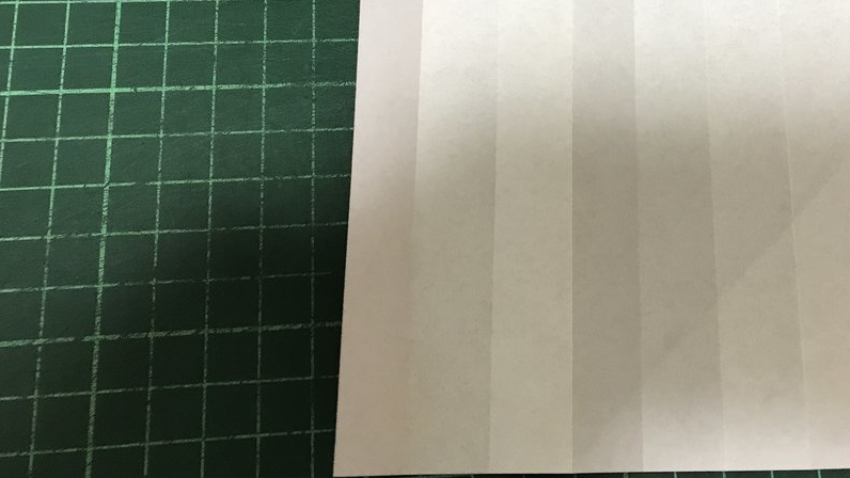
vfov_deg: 25.6
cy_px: 108
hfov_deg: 43.6
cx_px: 600
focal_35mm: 46
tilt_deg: -70.5
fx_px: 1037
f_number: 1.8
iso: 40
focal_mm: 3.99
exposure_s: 1/17
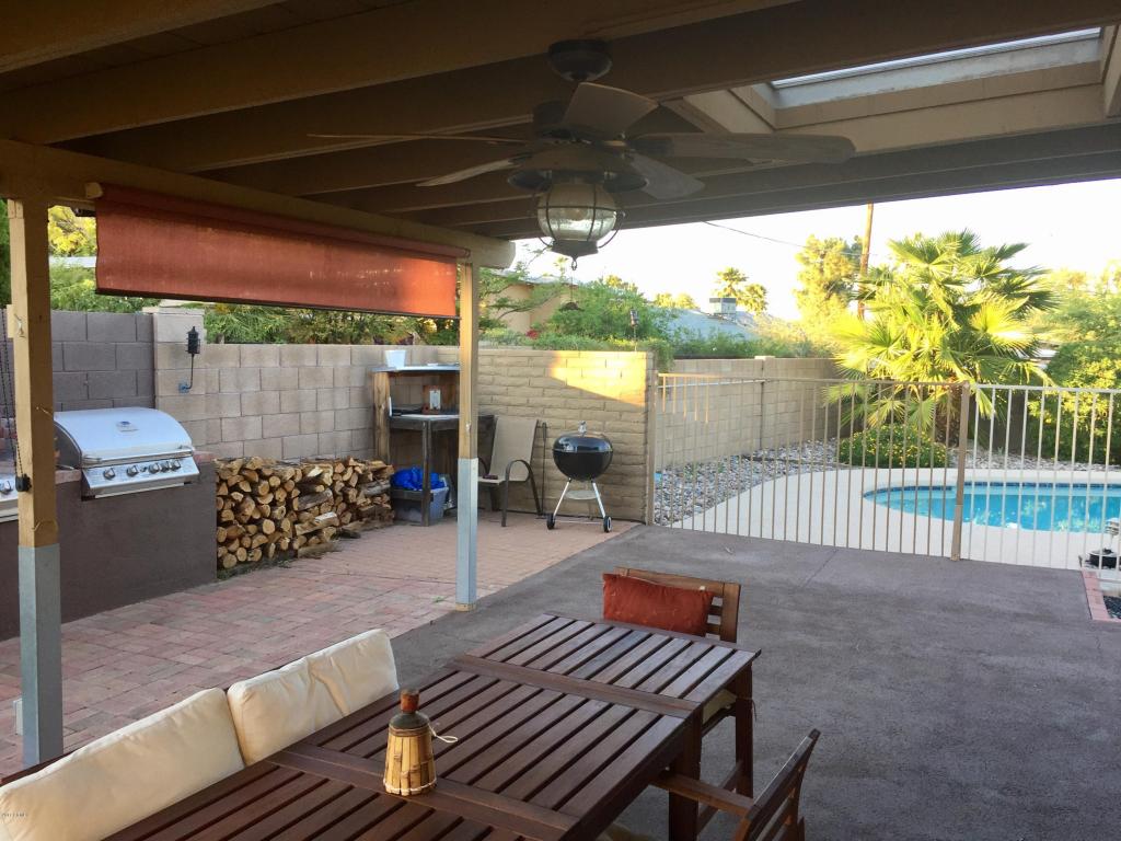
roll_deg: -0.1
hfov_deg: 61.7
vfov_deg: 48.2
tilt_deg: -4.4
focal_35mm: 29
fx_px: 939
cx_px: 560
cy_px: 420
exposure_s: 1/120
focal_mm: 4.15
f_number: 2.2
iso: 40
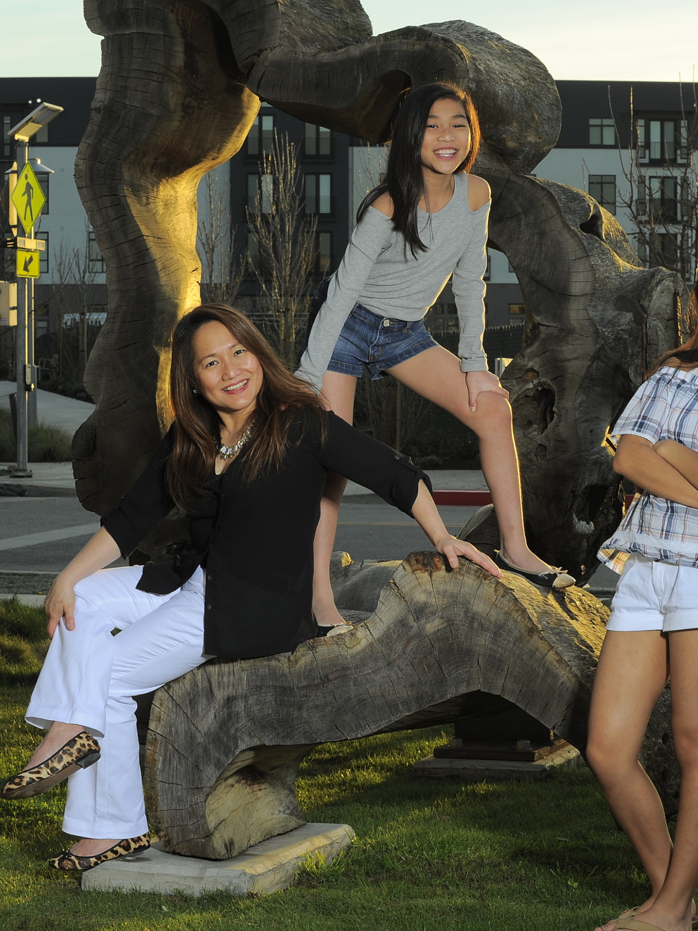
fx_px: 2743
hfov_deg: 14.5
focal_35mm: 102
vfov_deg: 19.3
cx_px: 471
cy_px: 469
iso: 200
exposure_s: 1/60
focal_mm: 70
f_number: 14
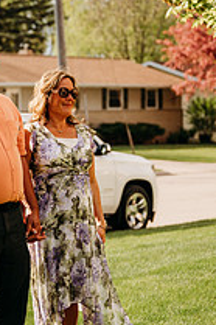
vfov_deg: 14.9
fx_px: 1244
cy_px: 165
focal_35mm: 138
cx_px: 25
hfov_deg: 9.9
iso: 125
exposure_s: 1/4000
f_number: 2.8
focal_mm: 64
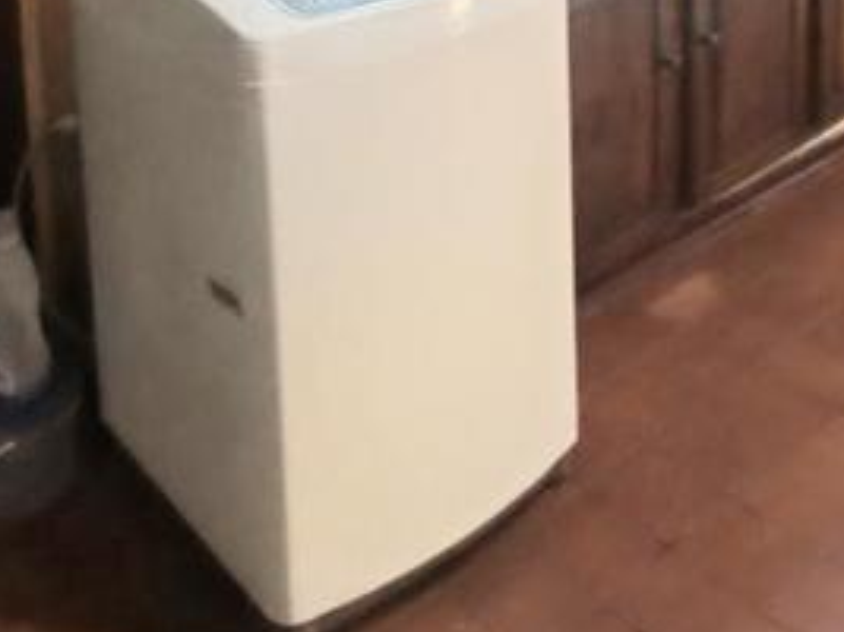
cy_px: -253
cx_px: 338
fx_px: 1170
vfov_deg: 24.9
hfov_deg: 39.5
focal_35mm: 48
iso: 160
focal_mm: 1.96
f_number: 2.2
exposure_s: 1/20
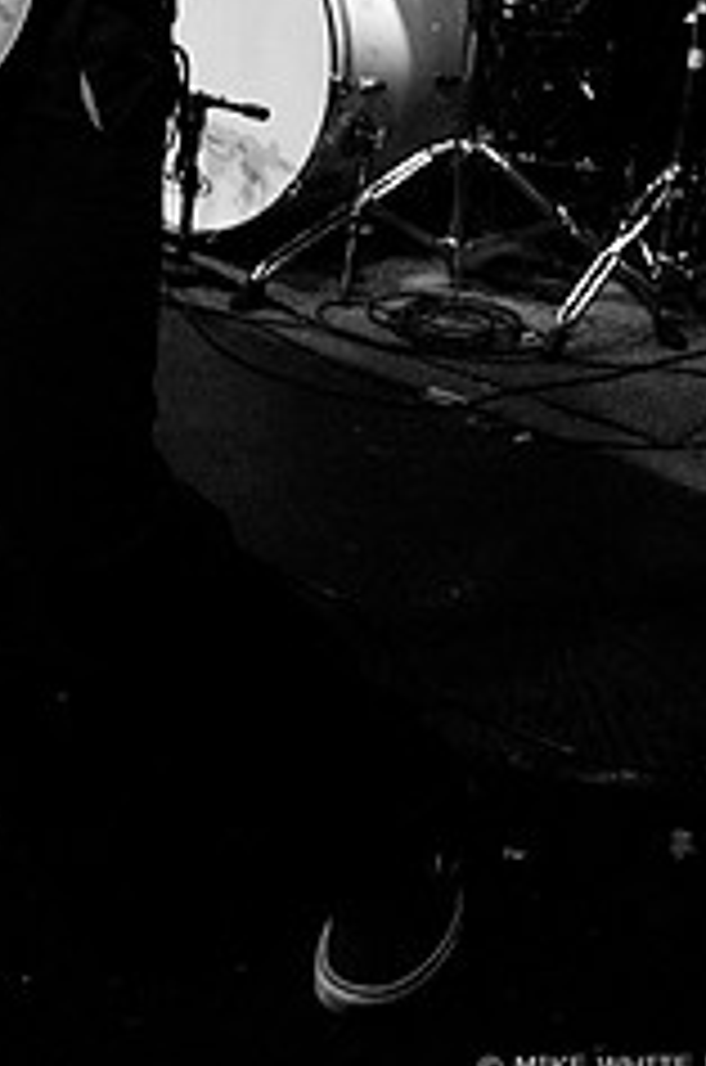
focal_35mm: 57
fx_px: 1684
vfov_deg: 33.0
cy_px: 76
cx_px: 384
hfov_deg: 23.7
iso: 1250
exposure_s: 1/80
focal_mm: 20
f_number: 2.8
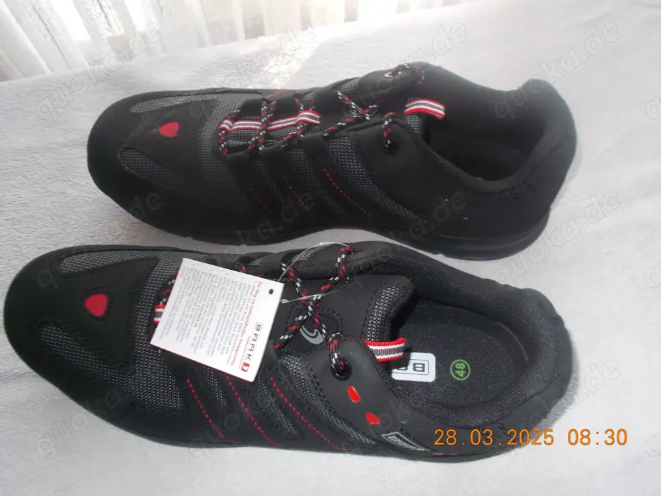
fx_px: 573
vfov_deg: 46.8
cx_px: 330
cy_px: 248
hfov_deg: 60.0
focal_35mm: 30
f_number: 3.4
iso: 200
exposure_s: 1/25
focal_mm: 5.3
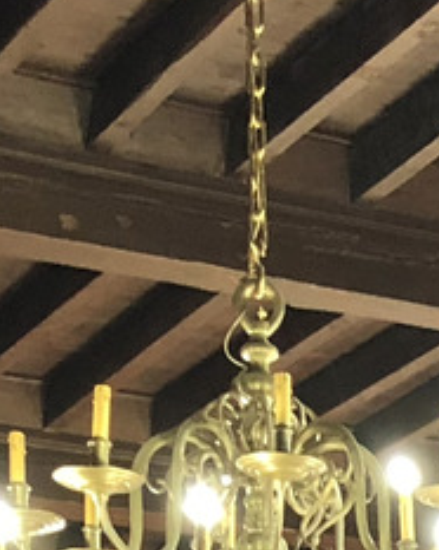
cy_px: 1268
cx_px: 961
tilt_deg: +1.6
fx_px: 3057
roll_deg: +1.5
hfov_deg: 7.8
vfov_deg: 9.3
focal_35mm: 188
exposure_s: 1/17
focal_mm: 4
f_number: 1.8
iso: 40
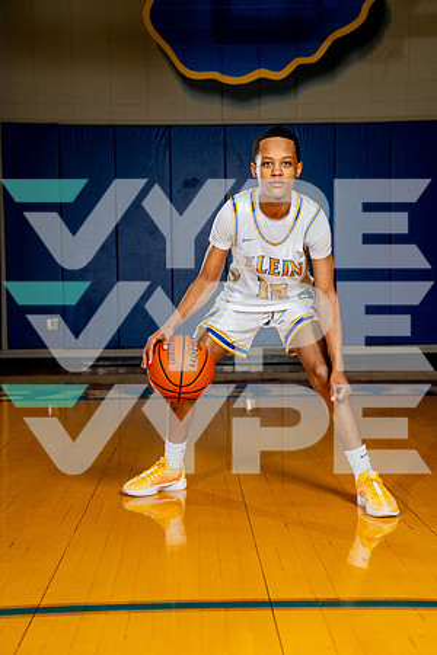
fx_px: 1038
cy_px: 328
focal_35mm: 57
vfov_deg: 35.1
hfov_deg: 23.8
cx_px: 218
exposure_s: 1/250
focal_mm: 57
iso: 160
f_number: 4
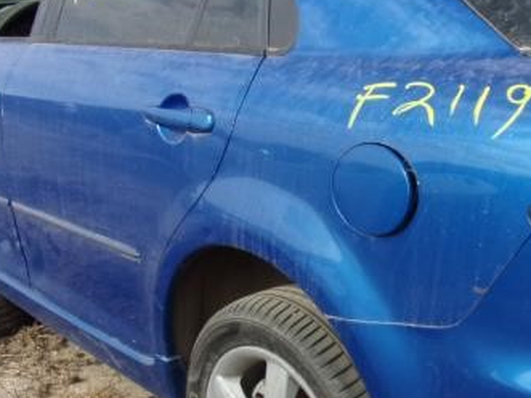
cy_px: 257
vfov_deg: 25.1
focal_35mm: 58
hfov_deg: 32.1
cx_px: 443
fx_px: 889
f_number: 3.3
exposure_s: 1/800
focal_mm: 4.3
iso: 80
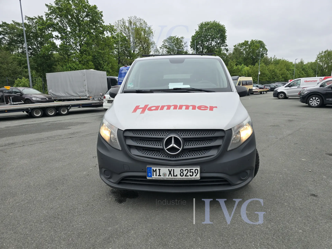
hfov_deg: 73.9
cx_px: 166
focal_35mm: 23
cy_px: 124
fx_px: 221
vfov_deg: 58.9
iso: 32
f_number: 1.7
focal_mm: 6.3
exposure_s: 1/180
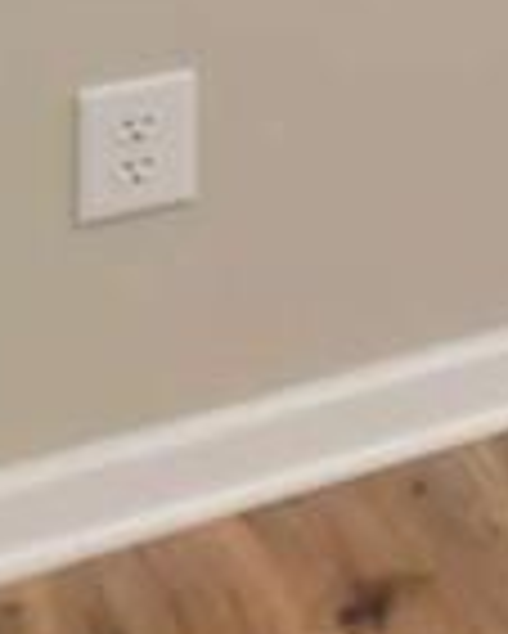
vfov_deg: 13.2
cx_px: 2441
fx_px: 2253
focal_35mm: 120
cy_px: -742
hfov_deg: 6.7
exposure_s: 1/15
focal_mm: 10
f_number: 4.5
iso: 100
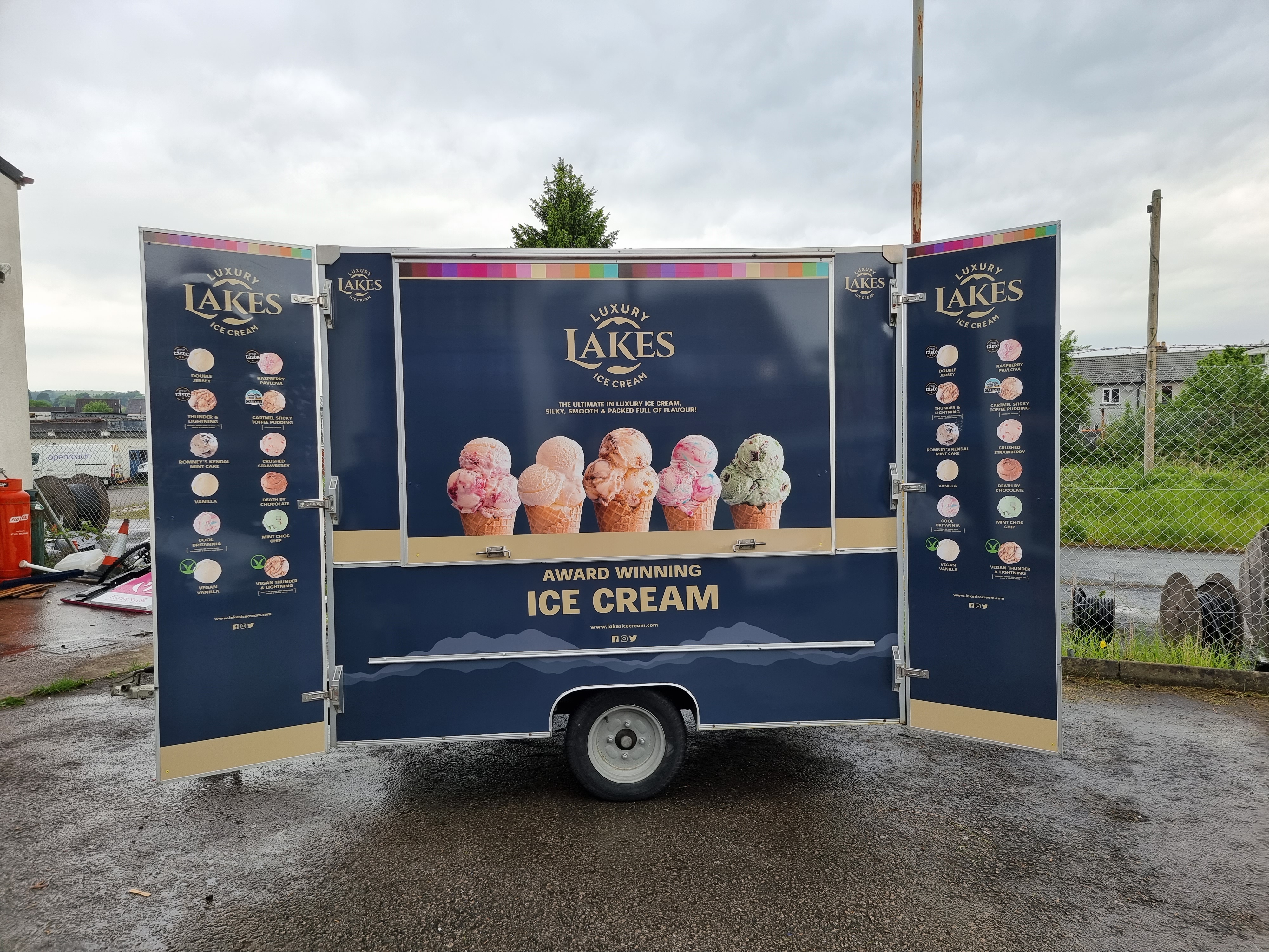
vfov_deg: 56.8
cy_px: 476
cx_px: 634
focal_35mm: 24
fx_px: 880
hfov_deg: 71.6
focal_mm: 6.7
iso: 50
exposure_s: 1/100
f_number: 1.8
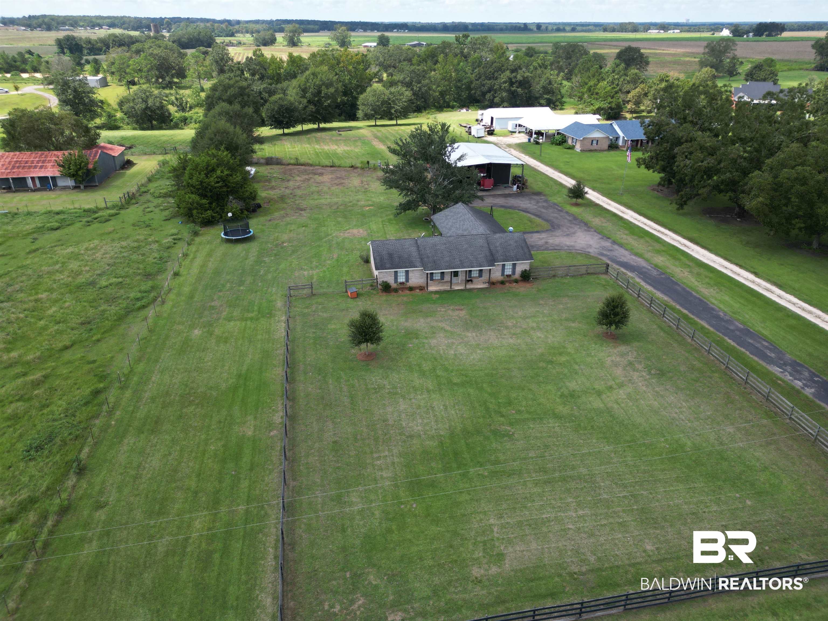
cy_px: 310
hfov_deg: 71.6
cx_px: 414
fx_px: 574
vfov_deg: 56.8
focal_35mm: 24
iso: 110
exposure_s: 1/1250
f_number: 1.7
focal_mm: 6.72
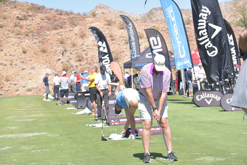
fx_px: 652
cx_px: 124
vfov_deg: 14.4
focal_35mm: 95
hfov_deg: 21.5
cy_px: 82
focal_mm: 95
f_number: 8
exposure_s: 1/800
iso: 400
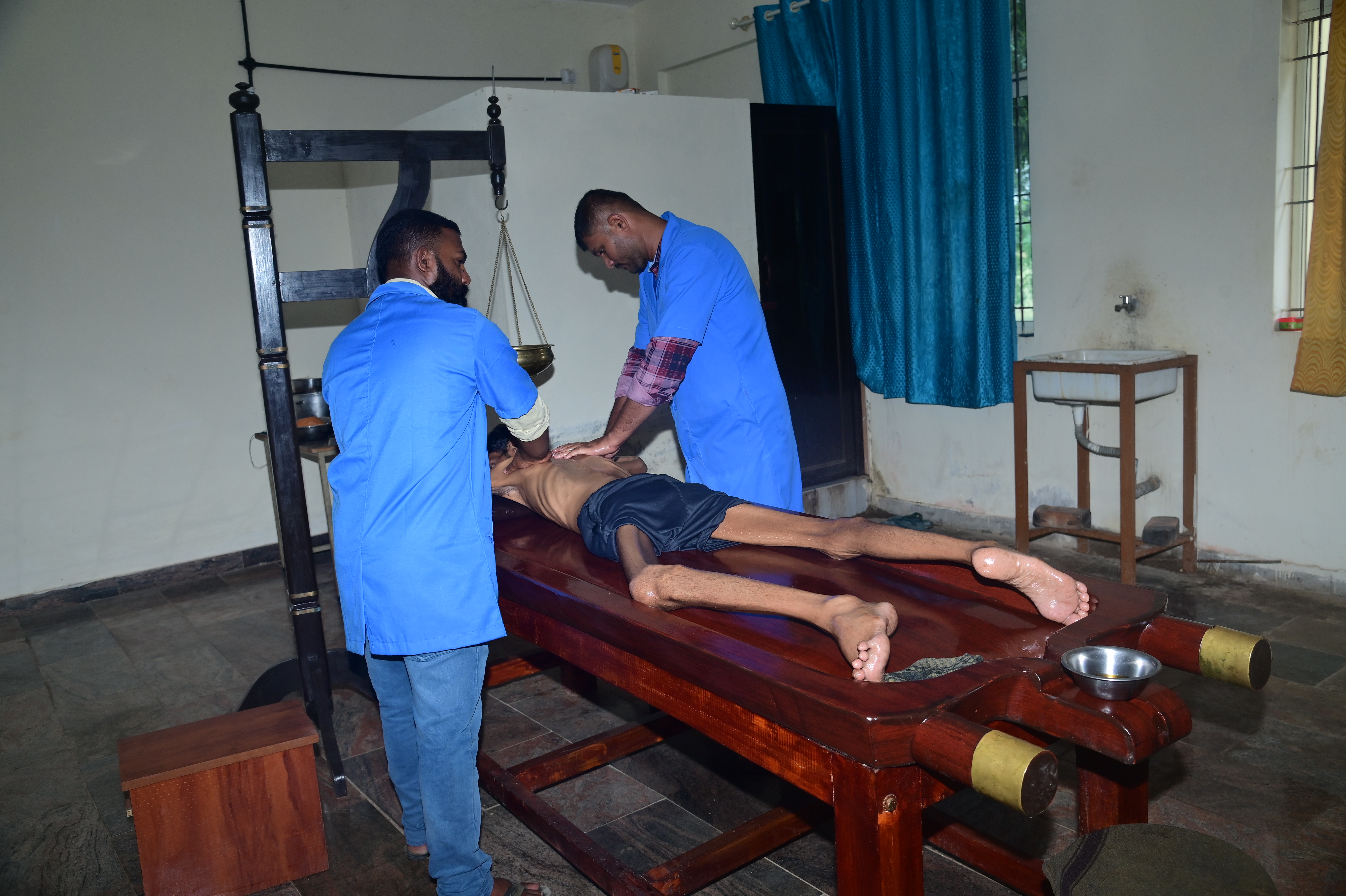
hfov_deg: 62.0
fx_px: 1121
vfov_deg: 43.6
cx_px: 673
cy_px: 448
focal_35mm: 30
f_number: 6.3
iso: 400
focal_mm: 30
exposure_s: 1/125
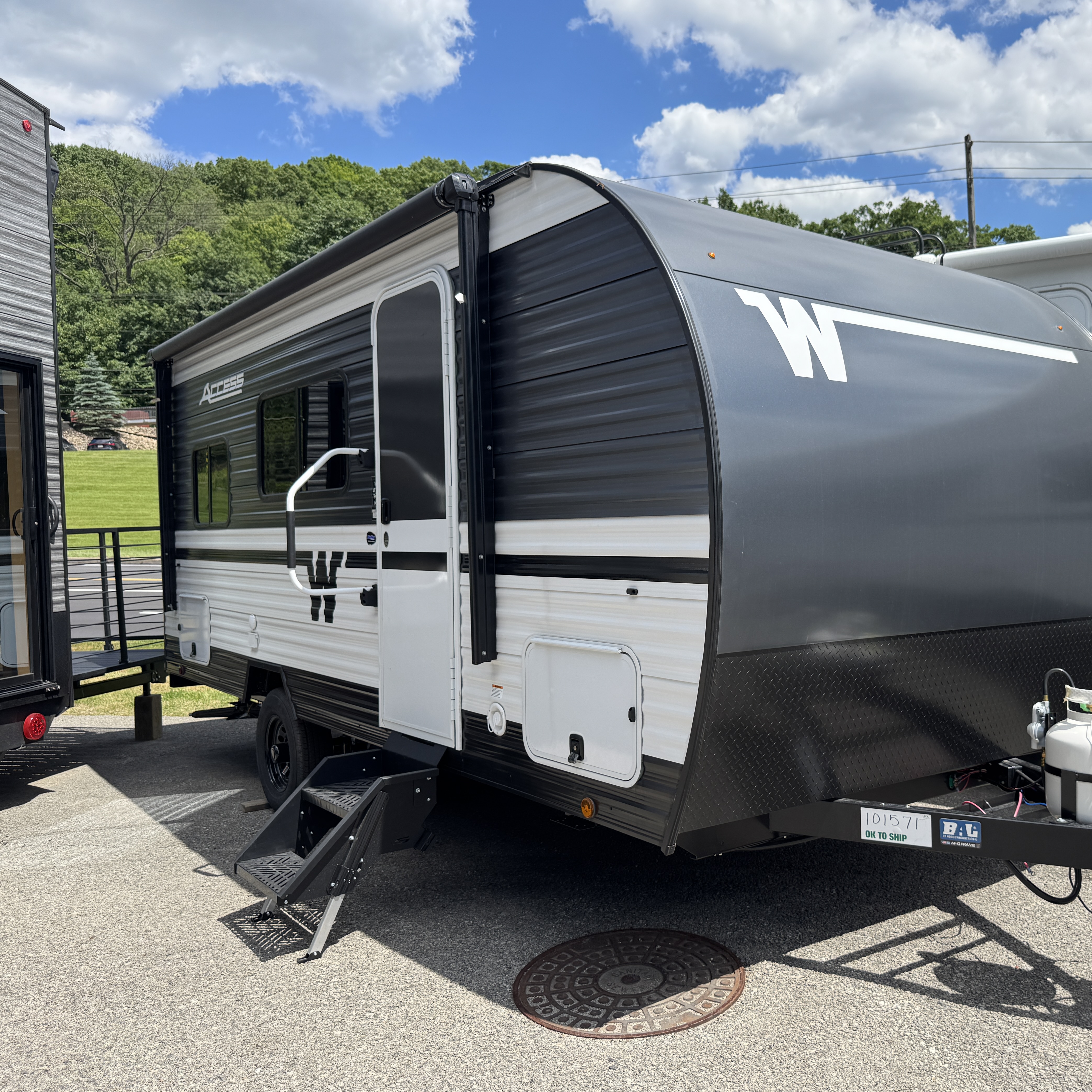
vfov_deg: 55.6
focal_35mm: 29
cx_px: 701
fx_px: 1035
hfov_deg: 54.8
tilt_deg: -2.7
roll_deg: +2.3
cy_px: 551
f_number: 1.78
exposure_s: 1/3413
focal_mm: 6.76
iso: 80
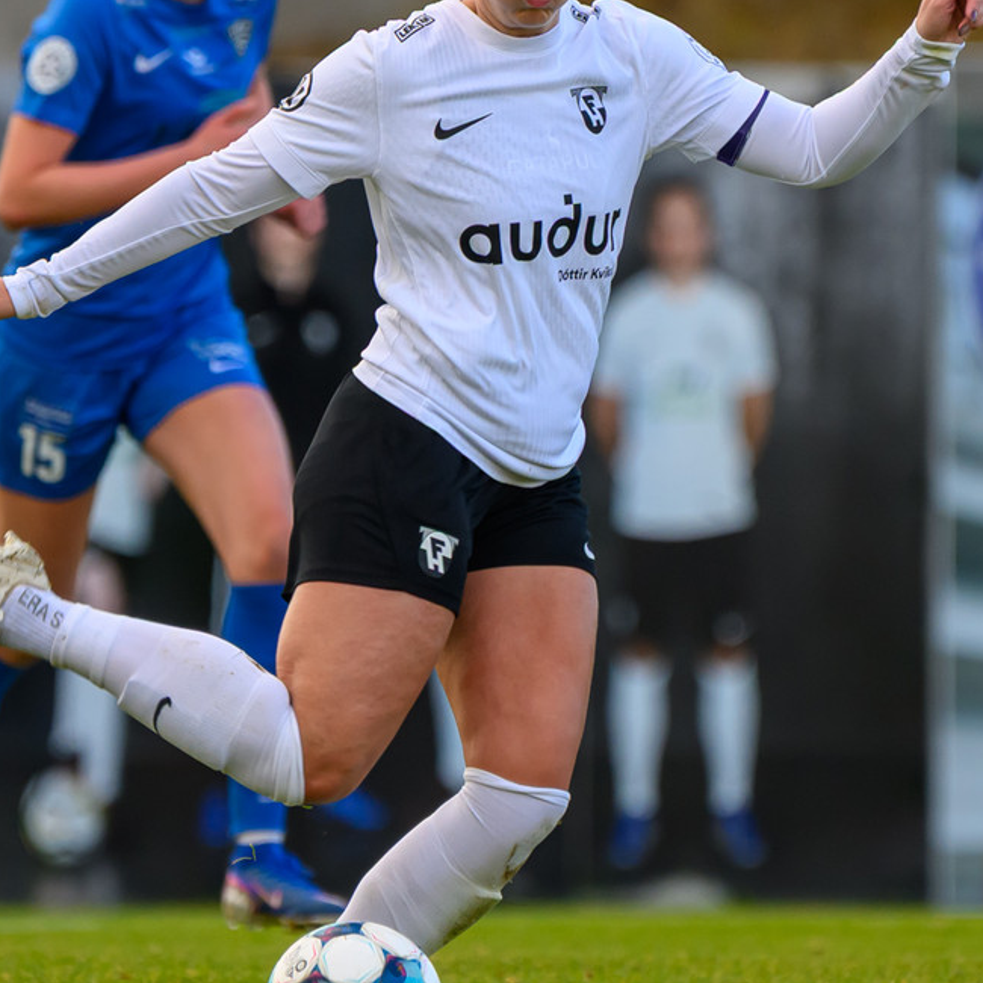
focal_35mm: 1449
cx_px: 517
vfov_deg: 1.2
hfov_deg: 1.2
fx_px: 46553
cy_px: 385
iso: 1100
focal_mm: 600
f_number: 6.3
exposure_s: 1/1000
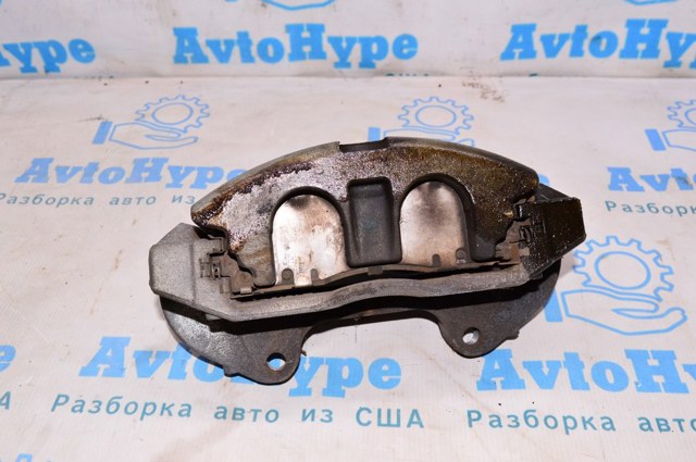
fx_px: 695
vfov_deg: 36.8
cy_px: 231
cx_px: 348
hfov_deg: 53.2
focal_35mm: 36
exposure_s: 1/160
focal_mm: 24
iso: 1600
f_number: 8
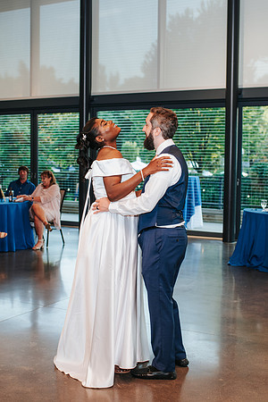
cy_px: 201
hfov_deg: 25.8
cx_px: 126
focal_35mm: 52
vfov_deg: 37.9
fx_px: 586
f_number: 2.8
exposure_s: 1/160
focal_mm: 35
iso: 500
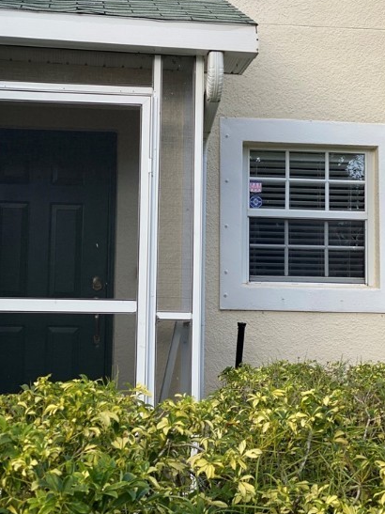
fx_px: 1083
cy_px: 215
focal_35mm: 73
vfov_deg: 26.6
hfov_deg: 20.2
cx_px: 178
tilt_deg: +7.1
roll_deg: -0.6
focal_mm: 6
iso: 20
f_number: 2
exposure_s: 1/122
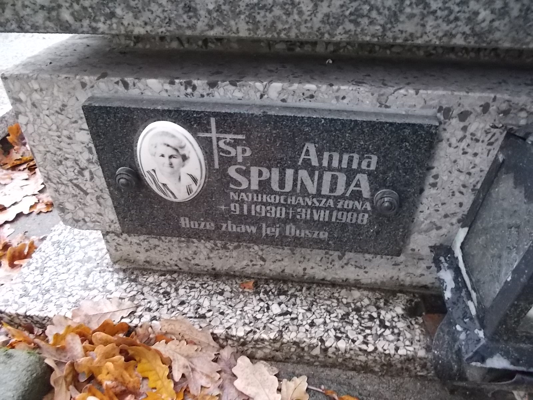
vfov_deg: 53.1
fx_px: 400
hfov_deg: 67.3
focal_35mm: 26
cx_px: 266
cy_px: 200
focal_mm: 4.6
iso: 400
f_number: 3.2
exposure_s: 1/13
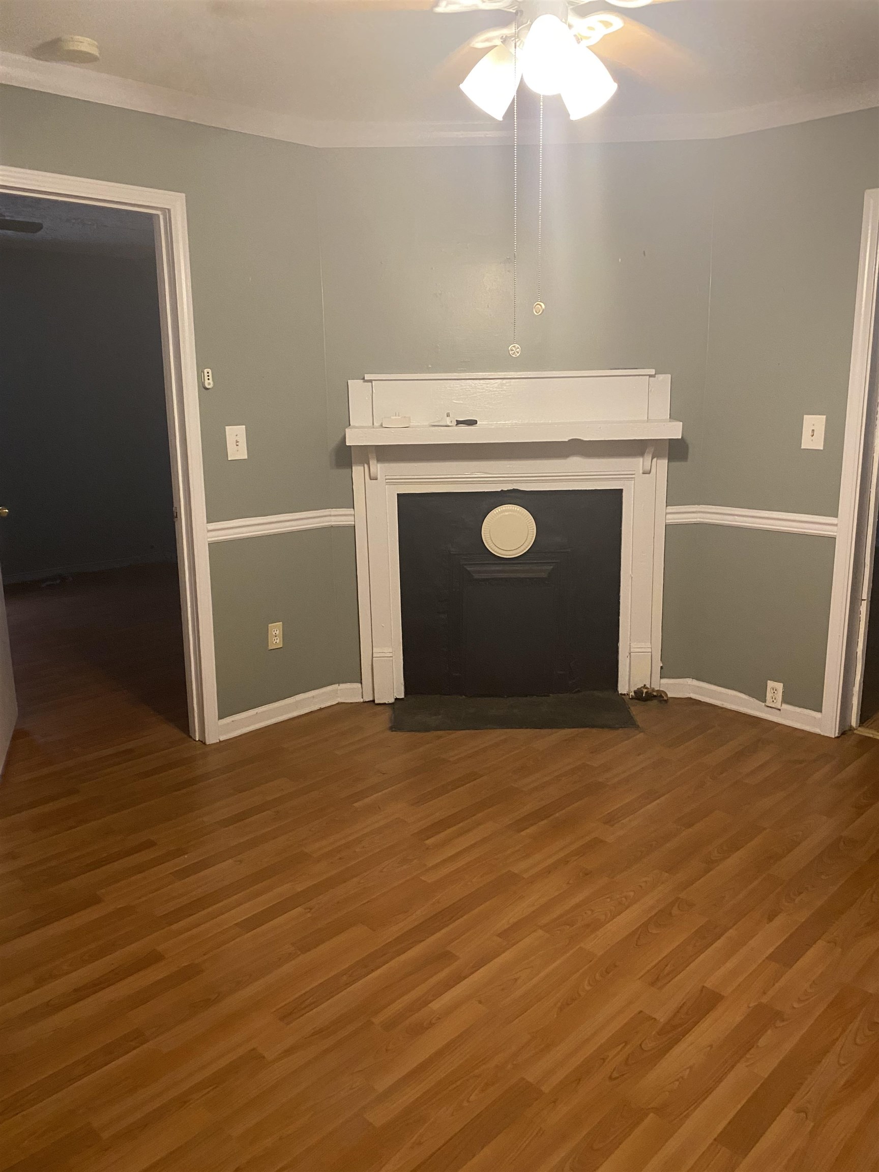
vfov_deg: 67.3
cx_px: 440
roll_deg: -0.1
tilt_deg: -10.3
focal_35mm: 26
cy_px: 586
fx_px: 880
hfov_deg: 53.1
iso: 400
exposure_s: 1/40
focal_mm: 4.25
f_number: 1.8
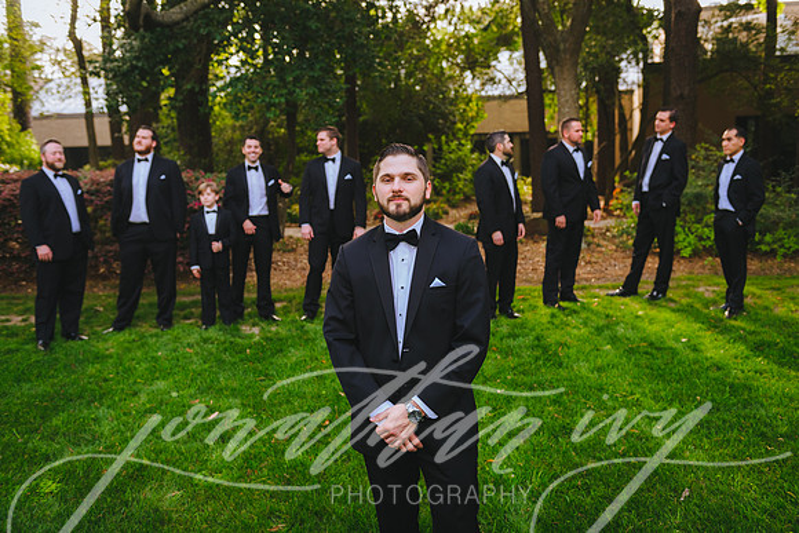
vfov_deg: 37.9
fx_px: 777
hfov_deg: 54.4
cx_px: 400
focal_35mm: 35
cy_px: 266
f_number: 3.5
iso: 400
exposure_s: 1/400
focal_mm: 35
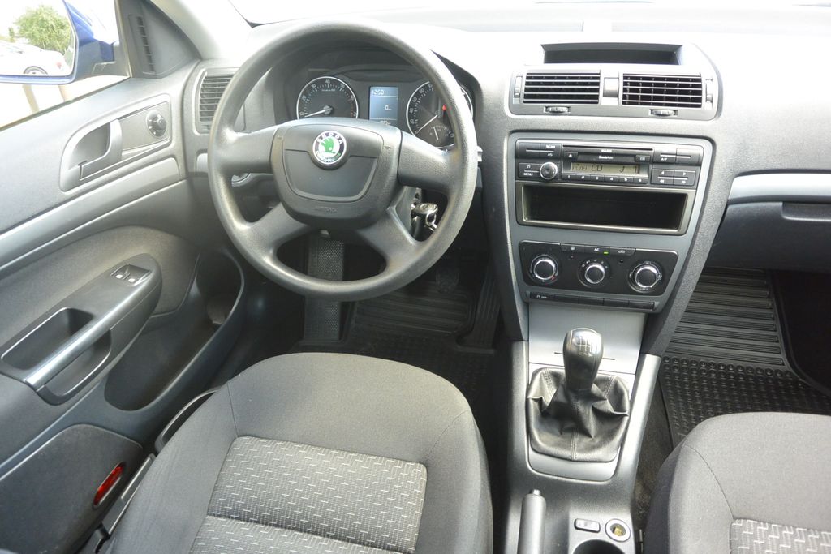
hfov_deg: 67.4
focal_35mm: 27
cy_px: 277
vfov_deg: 47.9
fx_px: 623
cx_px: 416
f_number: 3.5
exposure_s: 1/60
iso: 400
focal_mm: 10
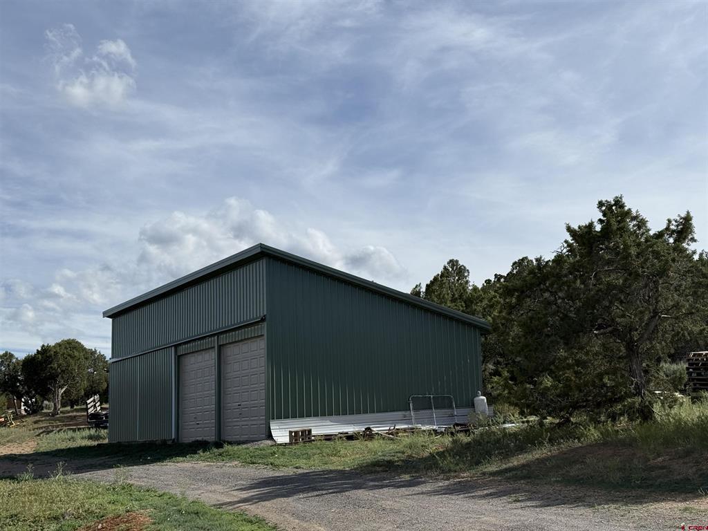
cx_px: 354
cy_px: 266
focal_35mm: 48
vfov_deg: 30.3
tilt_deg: +10.4
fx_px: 982
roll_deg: +1.4
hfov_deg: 39.7
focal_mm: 6.76
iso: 64
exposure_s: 1/8772
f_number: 1.78
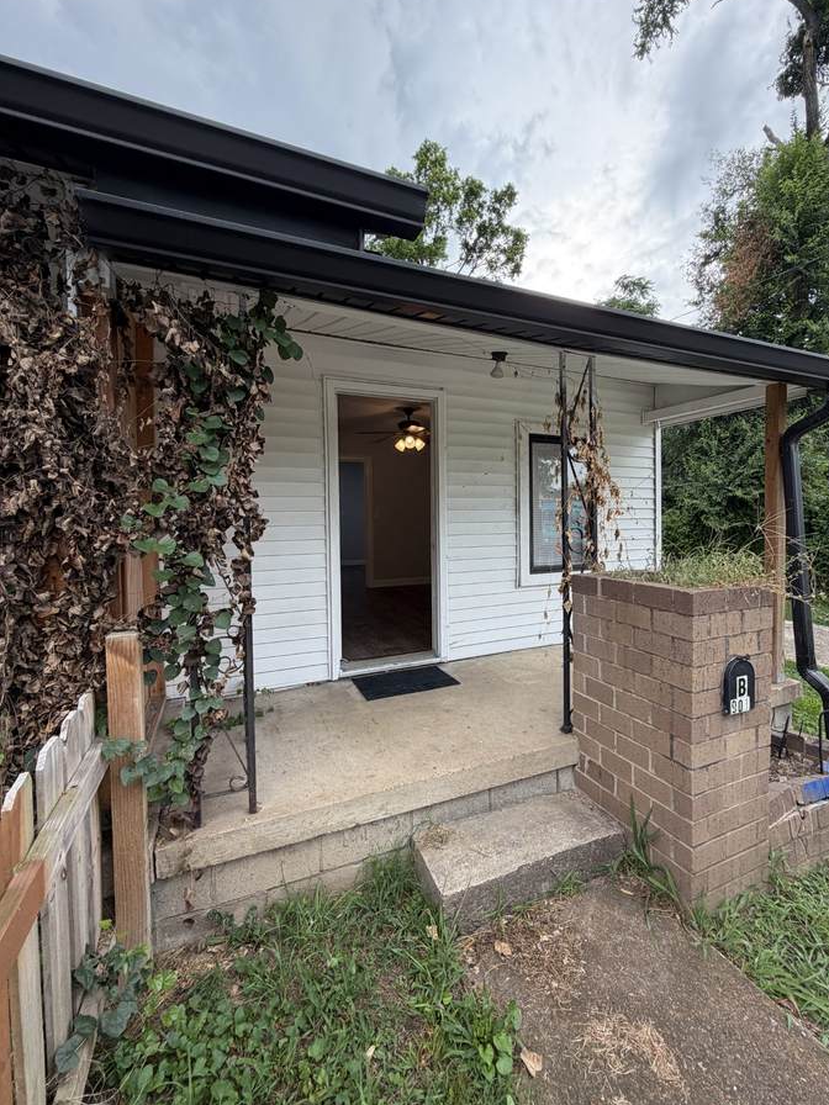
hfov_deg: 81.6
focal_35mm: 15
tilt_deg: -2.4
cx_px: 443
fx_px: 479
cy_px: 535
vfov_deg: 98.1
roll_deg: +0.9
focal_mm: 2.22
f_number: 2.2
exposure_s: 1/121
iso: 50
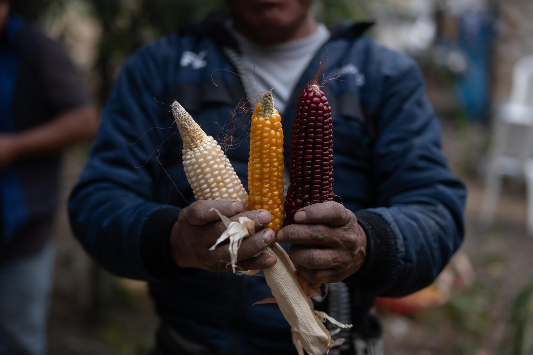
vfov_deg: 27.0
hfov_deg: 39.6
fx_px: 740
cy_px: 178
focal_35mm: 50
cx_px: 266
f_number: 2
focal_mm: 50
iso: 400
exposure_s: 1/125
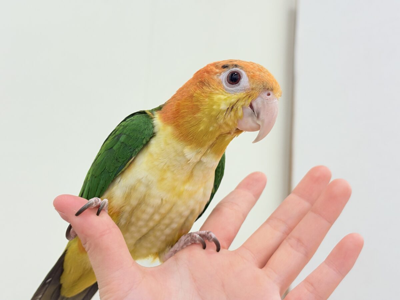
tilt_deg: +13.3
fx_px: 601
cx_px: 200
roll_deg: -2.5
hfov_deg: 36.8
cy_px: 150
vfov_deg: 28.0
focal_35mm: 52
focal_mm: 5.96
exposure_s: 1/50
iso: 32
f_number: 1.6
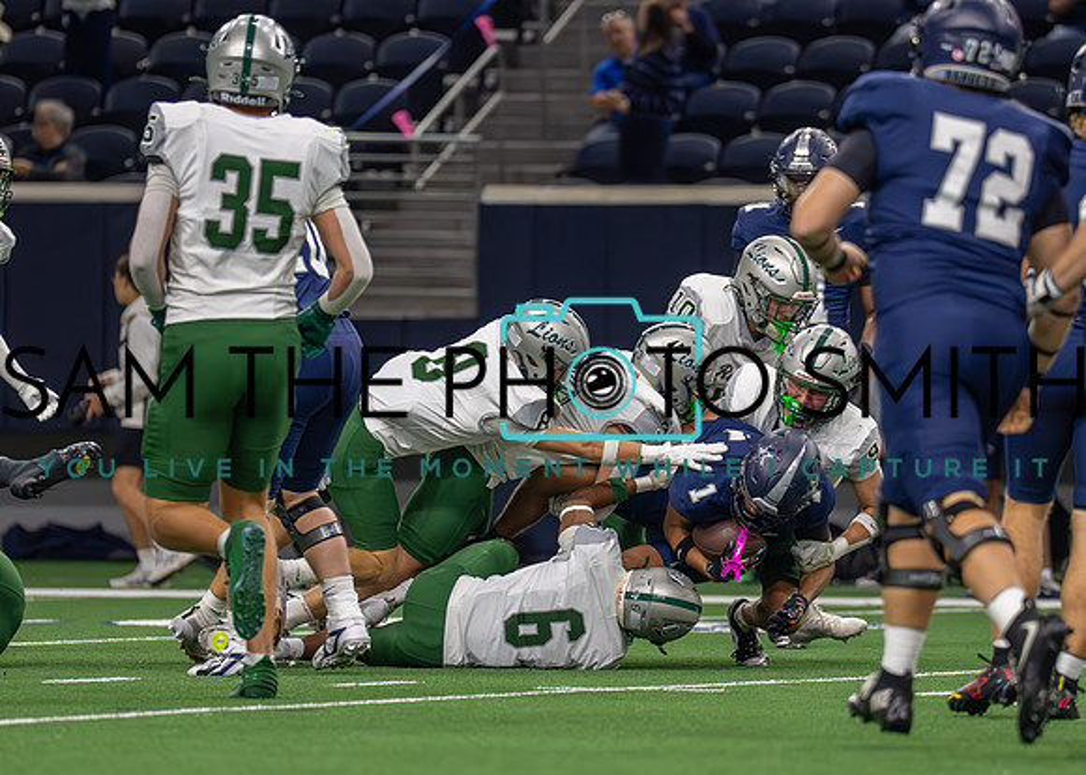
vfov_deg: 3.8
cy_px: 423
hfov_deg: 5.3
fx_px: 11721
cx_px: 573
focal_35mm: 380
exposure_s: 1/1600
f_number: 2.8
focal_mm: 200
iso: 4000
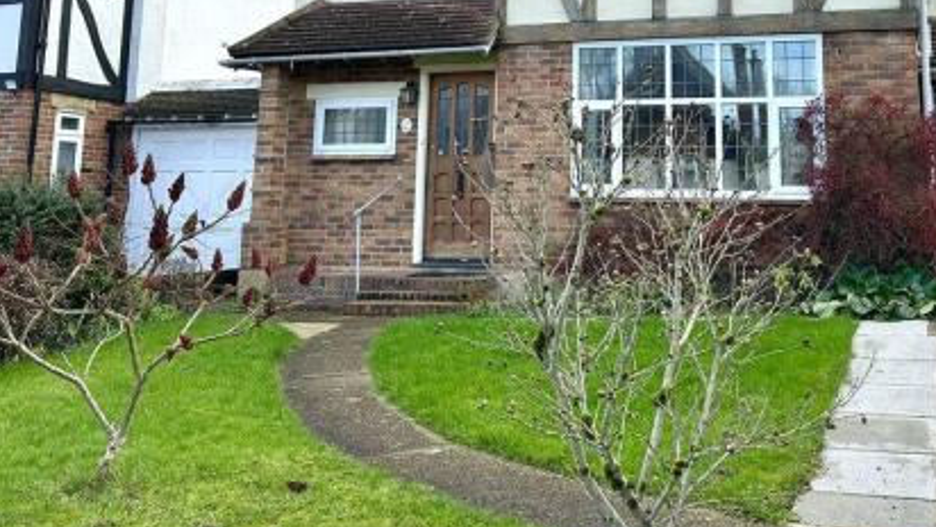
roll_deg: -0.4
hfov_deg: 53.4
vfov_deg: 30.8
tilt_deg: +10.7
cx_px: 587
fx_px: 919
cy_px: 69
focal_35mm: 37
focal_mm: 6.86
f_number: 1.78
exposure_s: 1/1812
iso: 80
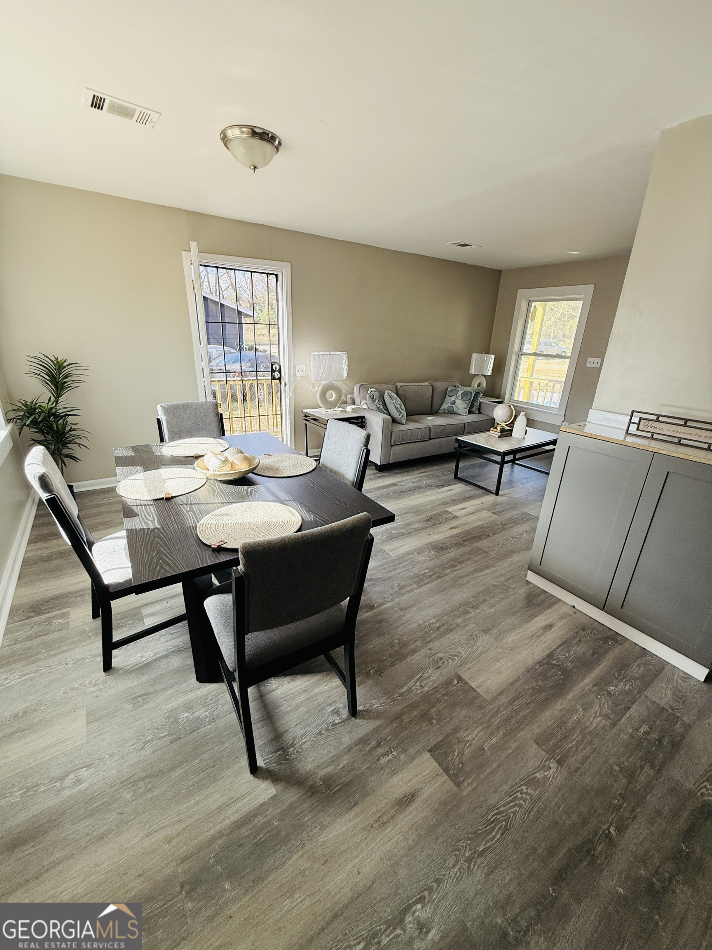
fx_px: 384
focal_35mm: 14
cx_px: 356
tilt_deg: -20.5
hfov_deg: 85.7
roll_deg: -2.3
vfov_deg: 102.1
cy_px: 475
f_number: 2.2
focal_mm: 2.22
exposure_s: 1/99
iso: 100
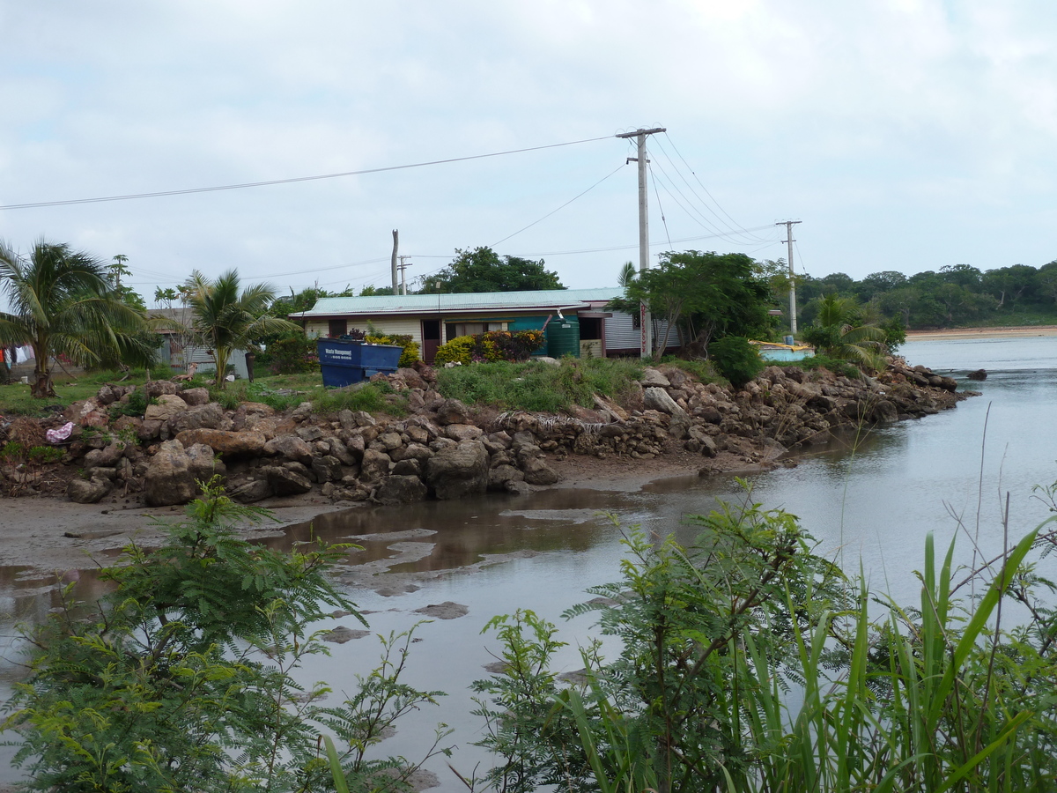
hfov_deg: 39.7
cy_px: 396
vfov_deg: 30.3
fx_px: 1466
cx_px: 528
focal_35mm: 48
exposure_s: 1/400
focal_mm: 7.9
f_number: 4
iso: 80
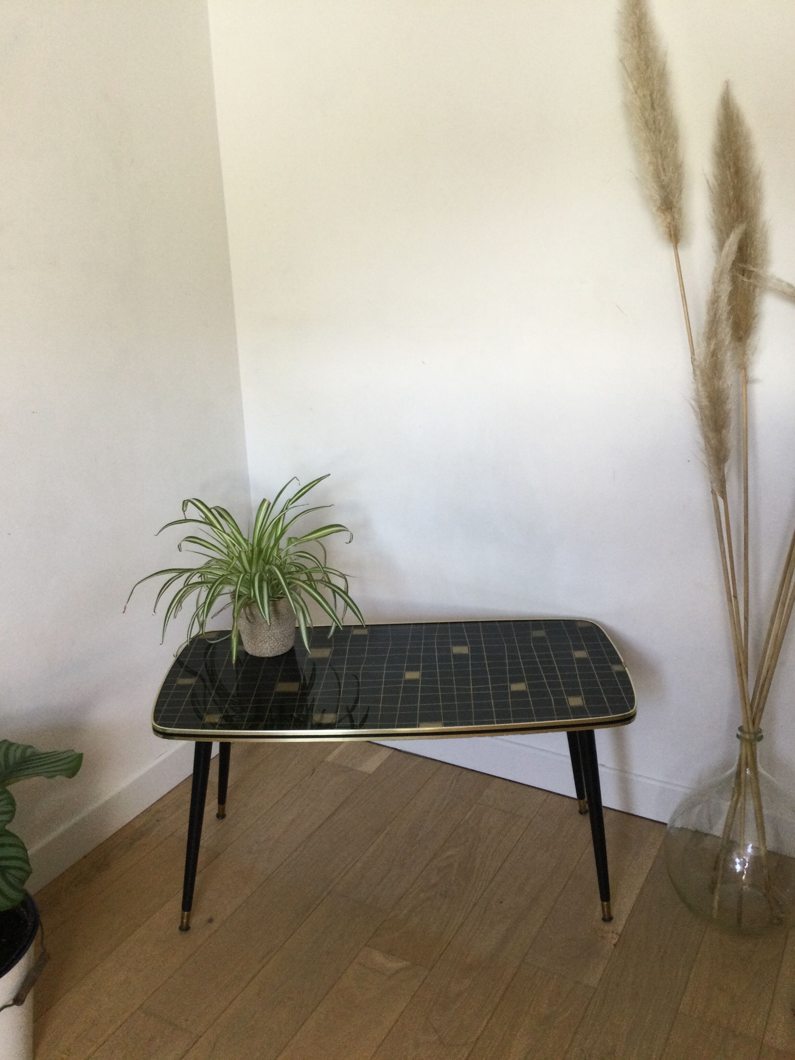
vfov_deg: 58.4
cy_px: 530
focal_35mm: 31
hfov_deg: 45.4
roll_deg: +2.2
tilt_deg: -17.4
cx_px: 398
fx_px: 949
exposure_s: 1/33
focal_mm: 3.3
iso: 64
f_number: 2.4
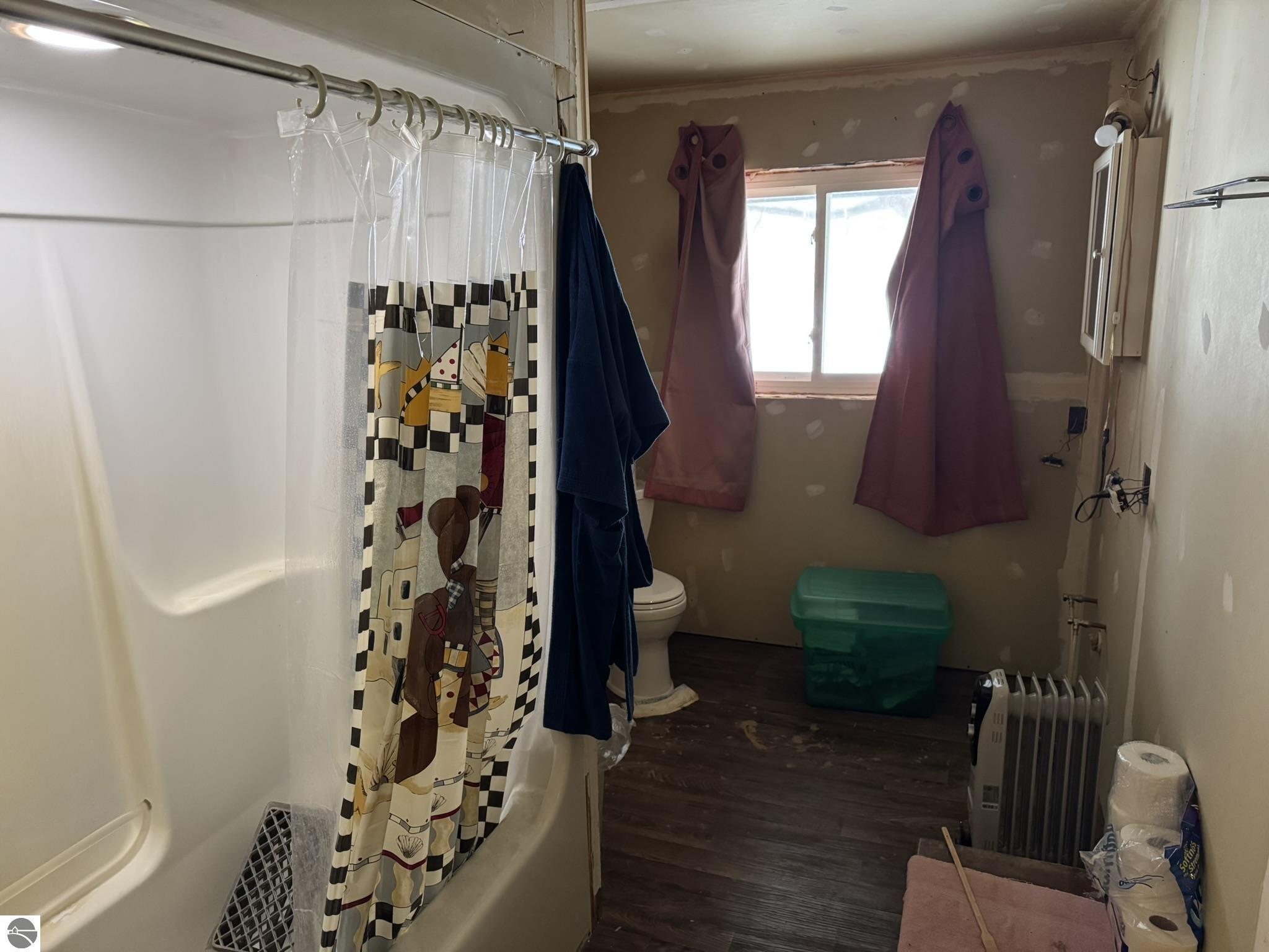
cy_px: 476
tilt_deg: -13.2
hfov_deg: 71.6
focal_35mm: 24
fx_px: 880
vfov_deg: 56.8
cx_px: 634
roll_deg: +1.3
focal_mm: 6.76
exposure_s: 1/40
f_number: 1.78
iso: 800
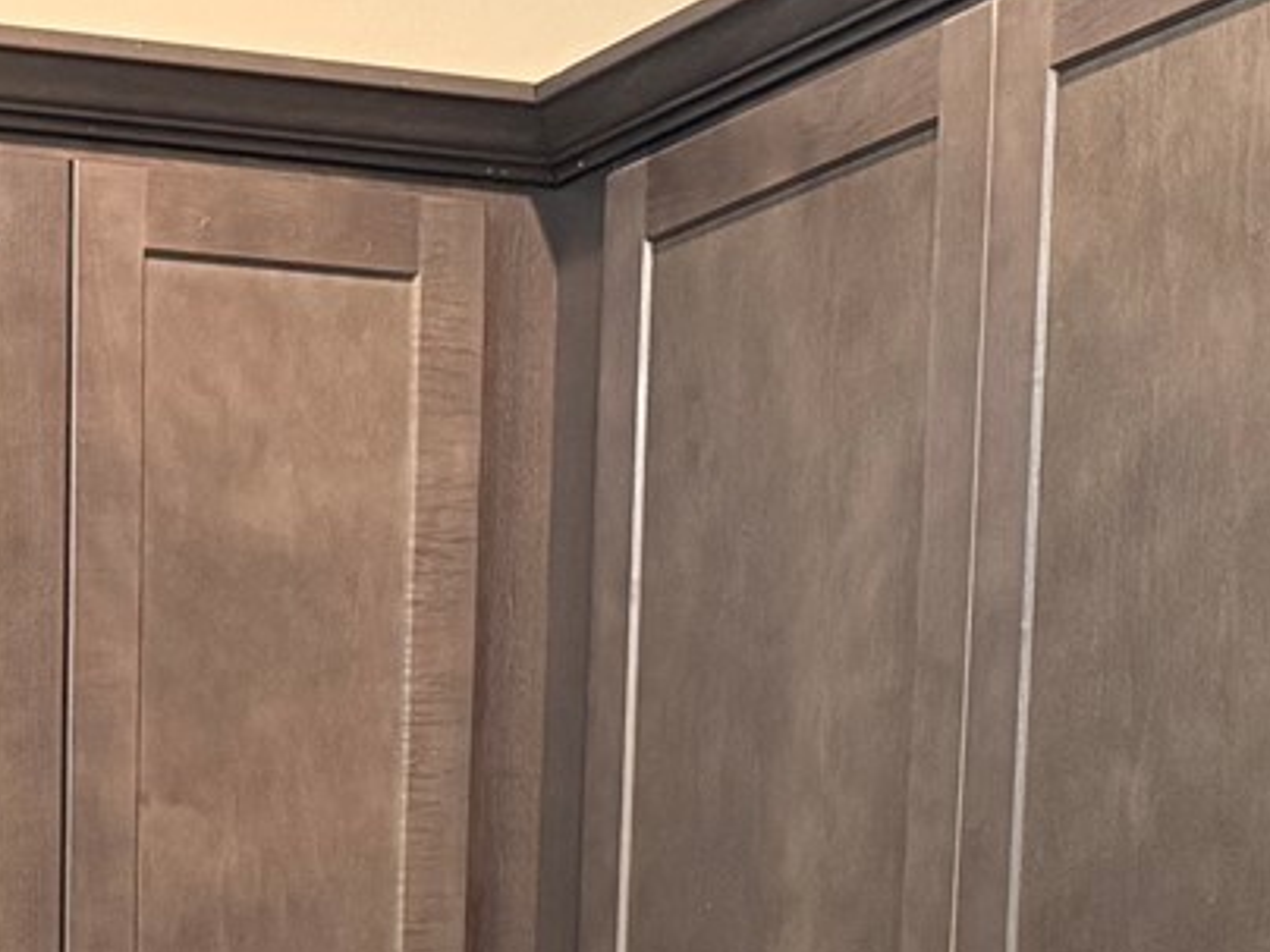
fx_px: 4182
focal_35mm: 114
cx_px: -214
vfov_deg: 11.4
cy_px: 2077
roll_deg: +0.0
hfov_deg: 16.6
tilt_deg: -10.9
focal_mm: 6.76
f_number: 1.78
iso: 400
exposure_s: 1/60
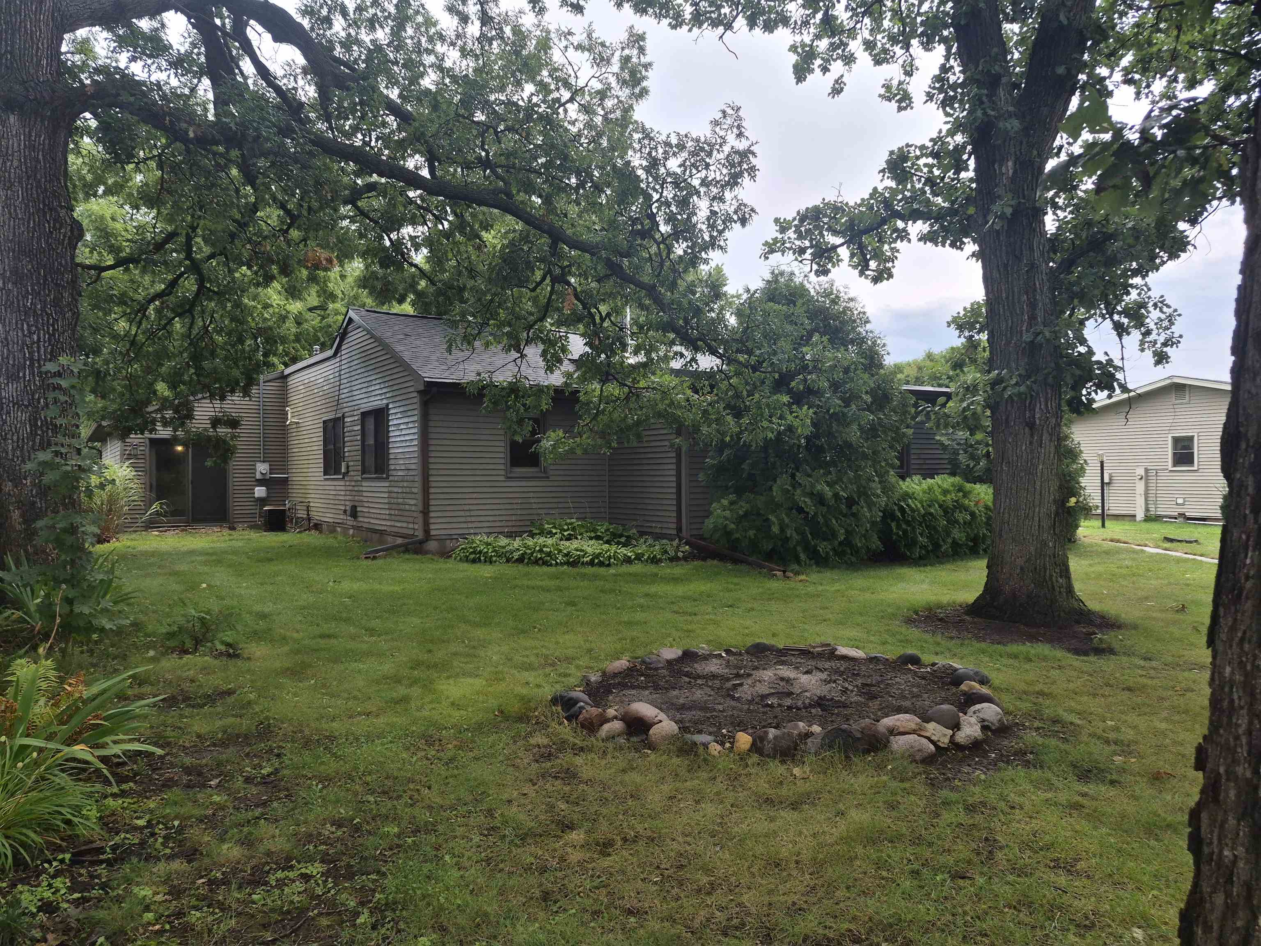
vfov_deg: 58.9
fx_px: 838
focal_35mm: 23
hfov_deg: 73.9
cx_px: 630
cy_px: 473
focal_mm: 5.4
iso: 80
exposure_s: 1/3456
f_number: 1.8
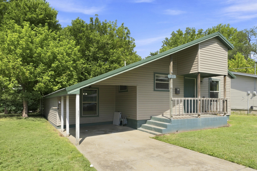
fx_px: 182
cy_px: 86
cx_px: 128
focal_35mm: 26
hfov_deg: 70.4
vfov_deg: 50.4
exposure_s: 1/500
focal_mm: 17
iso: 320
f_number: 9
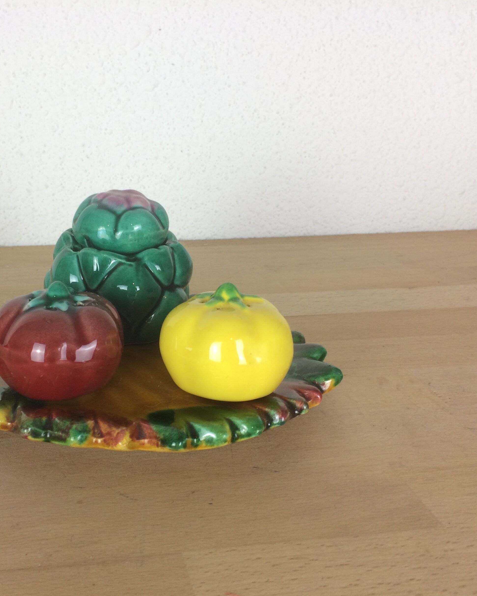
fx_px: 671
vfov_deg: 47.9
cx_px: 145
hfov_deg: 38.5
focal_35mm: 38
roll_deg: -0.5
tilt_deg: -18.3
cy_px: 300
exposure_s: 1/50
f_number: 2.2
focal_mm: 4.15
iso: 50
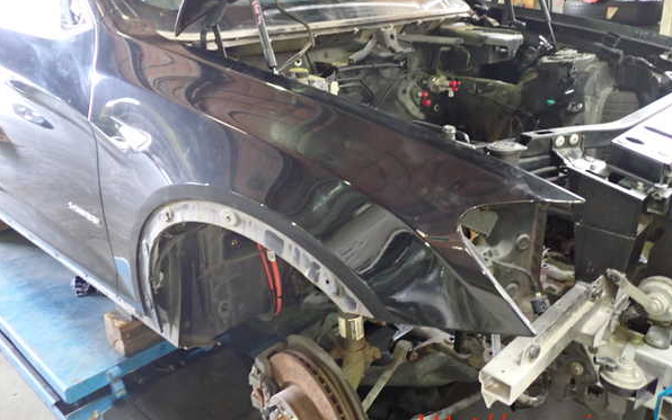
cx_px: 336
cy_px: 187
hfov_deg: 59.6
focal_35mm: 32
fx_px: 586
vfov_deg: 39.4
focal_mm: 5.4
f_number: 2.3
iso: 800
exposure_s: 1/25
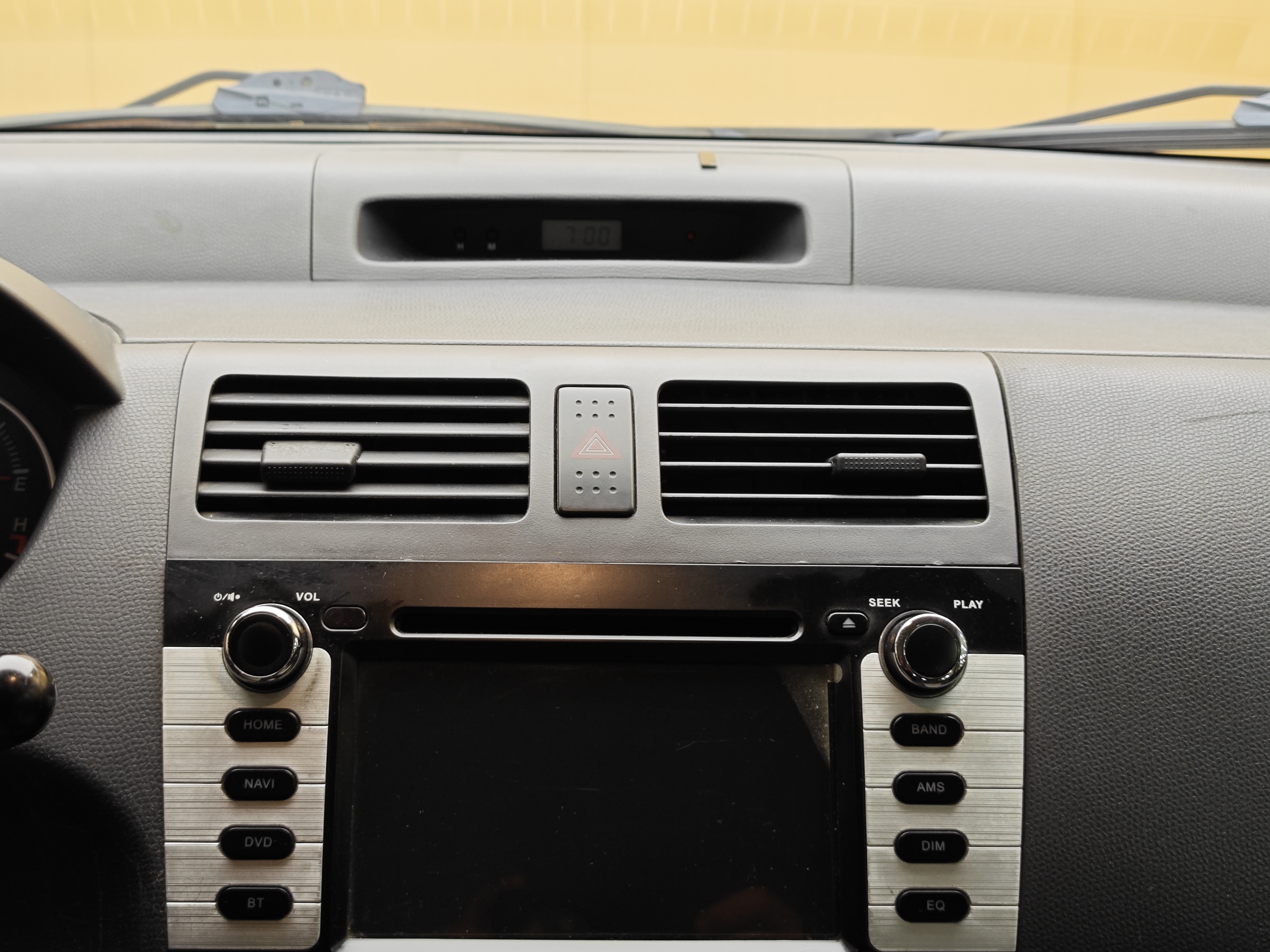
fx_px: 1944
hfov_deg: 36.2
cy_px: 475
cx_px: 600
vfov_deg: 27.5
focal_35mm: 53
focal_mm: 8.7
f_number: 1.9
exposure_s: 1/44.8
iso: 250
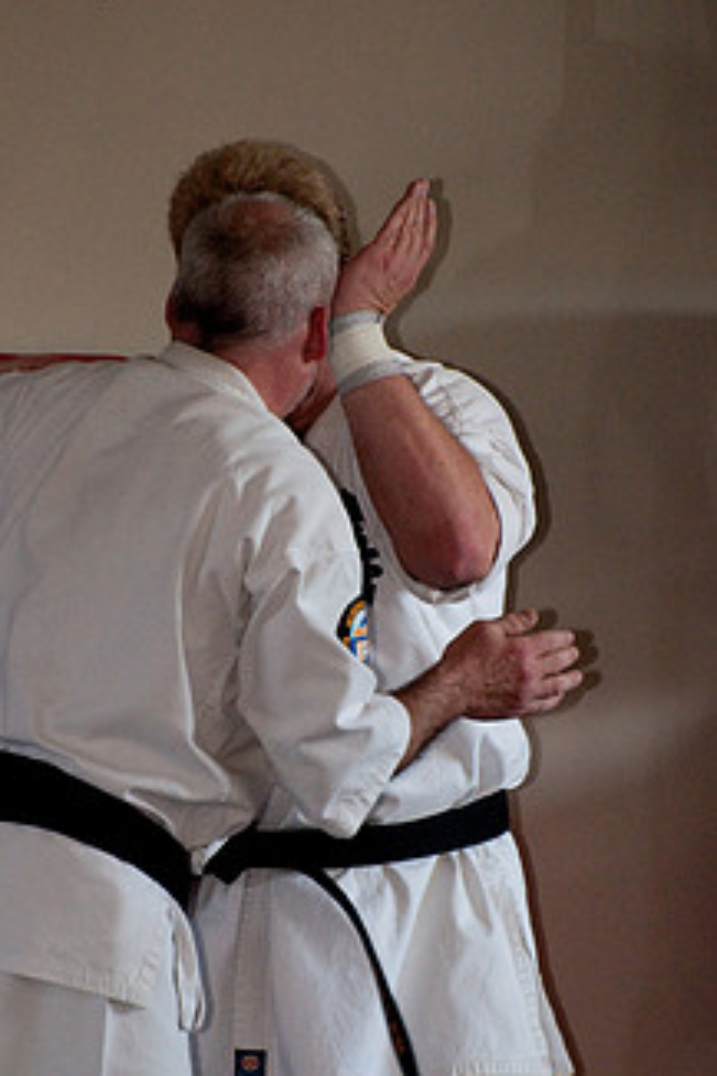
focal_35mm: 559
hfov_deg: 2.5
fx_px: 16717
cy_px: 680
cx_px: 322
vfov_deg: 3.7
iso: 800
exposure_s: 1/200
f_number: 5.6
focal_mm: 270
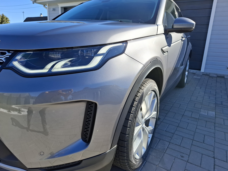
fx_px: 151
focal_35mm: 23
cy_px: 86
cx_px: 114
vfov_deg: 58.9
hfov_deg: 73.9
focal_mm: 5.54
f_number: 1.8
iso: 50
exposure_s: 1/1429
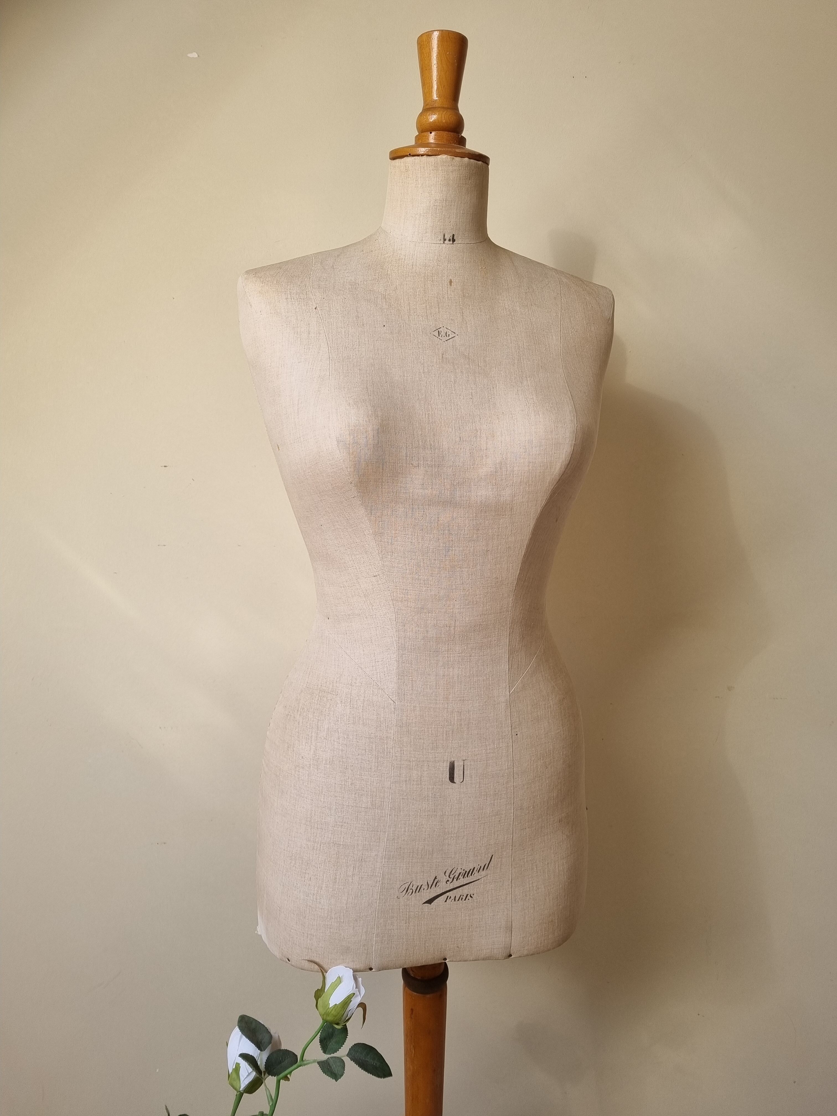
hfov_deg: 53.1
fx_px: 838
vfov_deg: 67.3
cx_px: 418
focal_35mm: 26
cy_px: 558
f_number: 1.8
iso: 50
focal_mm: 5.4
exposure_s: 1/108
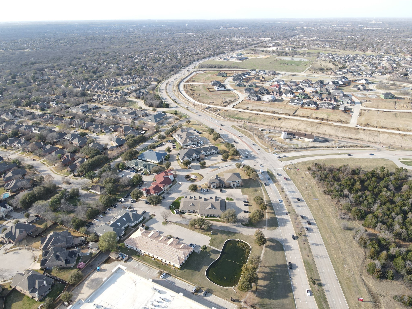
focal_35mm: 24
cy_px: 154
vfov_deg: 56.8
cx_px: 206
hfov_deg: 71.6
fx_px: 286
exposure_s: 1/180
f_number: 2.8
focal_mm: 4.5
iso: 100
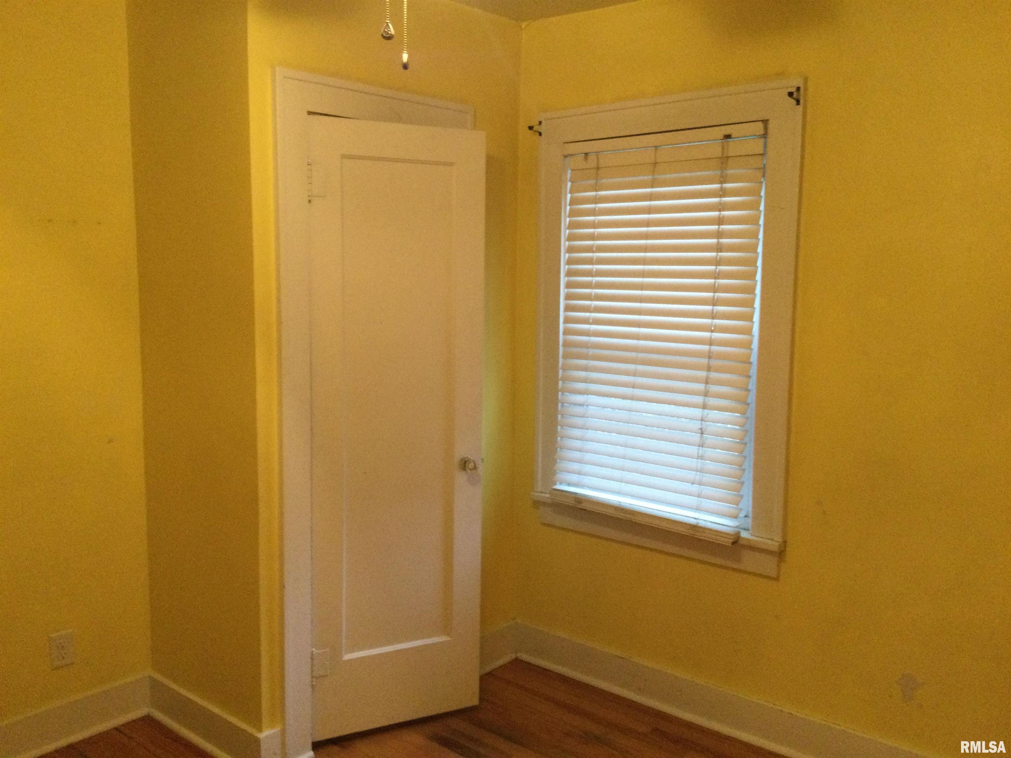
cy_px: 379
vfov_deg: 45.4
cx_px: 506
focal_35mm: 31
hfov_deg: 58.4
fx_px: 905
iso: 160
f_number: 2.4
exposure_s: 1/30
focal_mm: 3.3
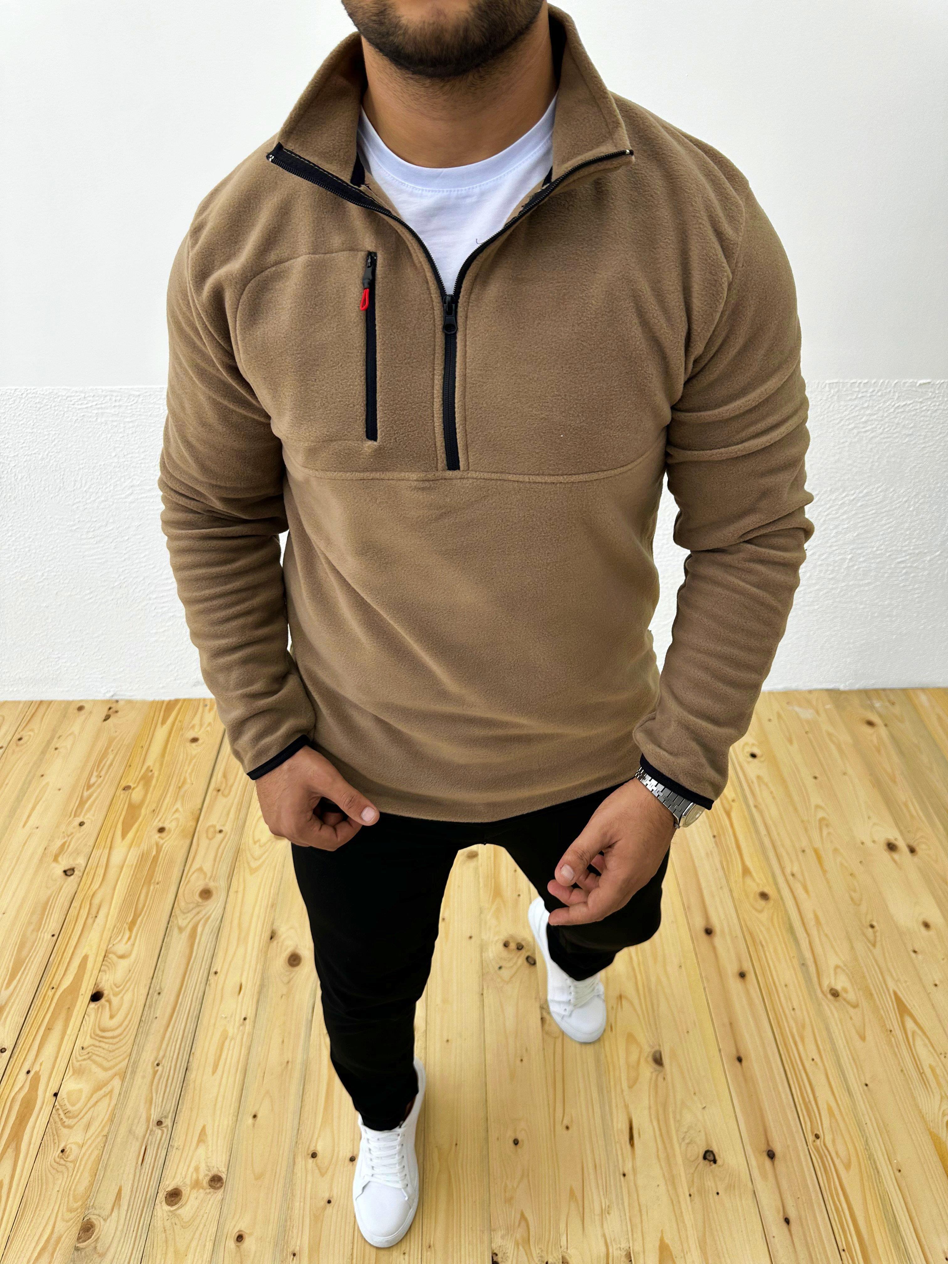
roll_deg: -1.2
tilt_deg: -35.4
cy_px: 632
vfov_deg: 71.6
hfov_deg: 56.8
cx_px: 474
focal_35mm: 24
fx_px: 876
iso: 64
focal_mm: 6.86
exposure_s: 1/139
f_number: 1.78
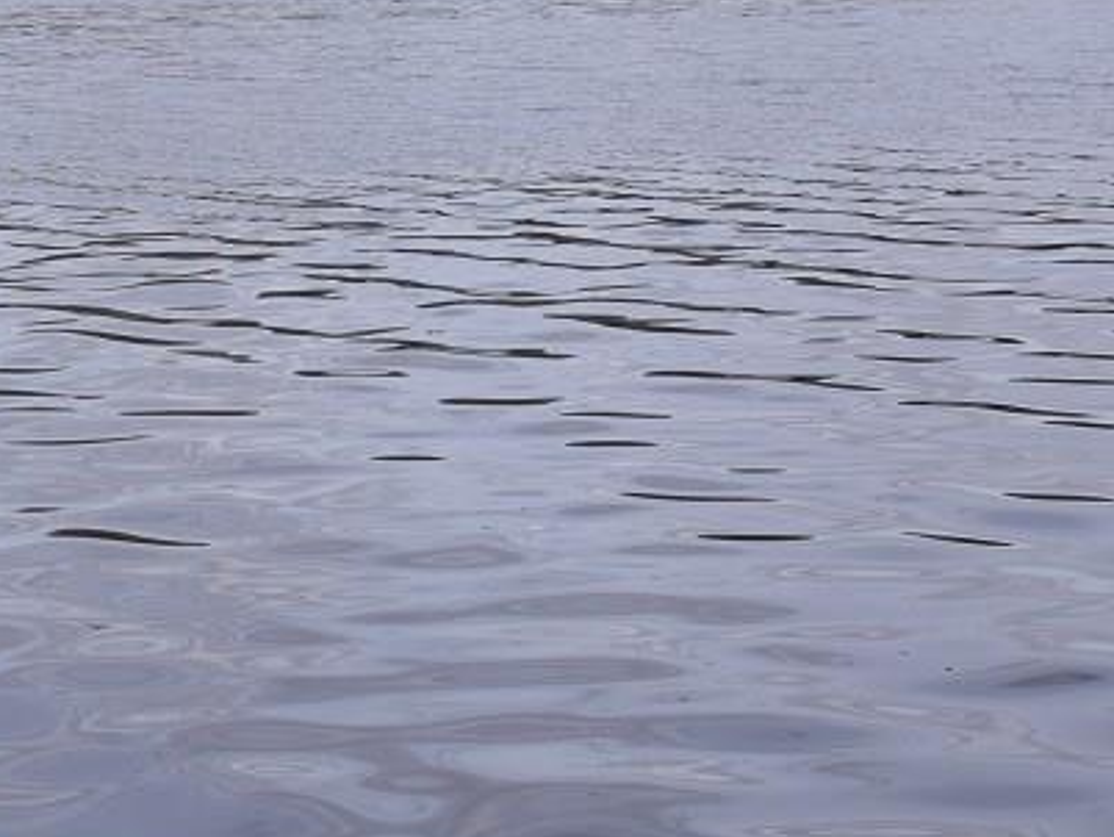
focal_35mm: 165
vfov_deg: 8.9
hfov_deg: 11.7
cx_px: -255
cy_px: -11
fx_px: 5320
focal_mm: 45
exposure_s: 1/400
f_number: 10
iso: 200
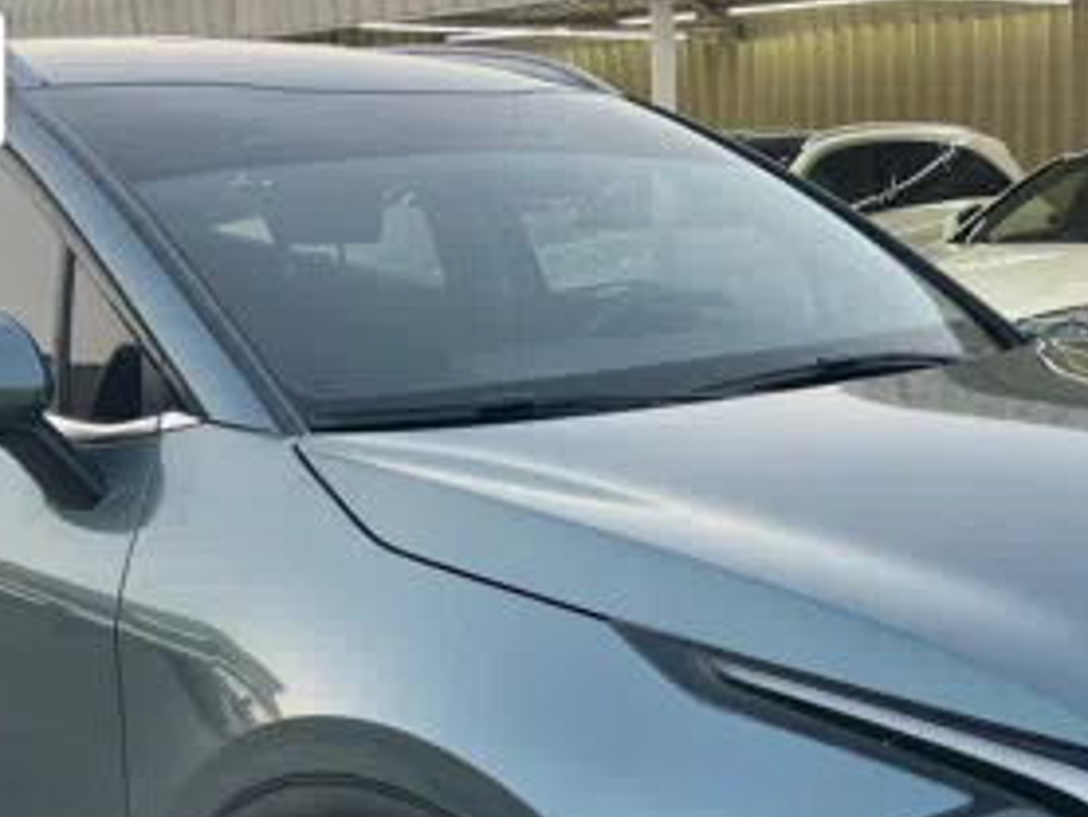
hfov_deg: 32.1
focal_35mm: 60
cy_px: 715
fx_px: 1887
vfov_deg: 23.9
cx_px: 597
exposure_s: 1/121
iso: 80
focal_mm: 5.7
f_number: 1.5
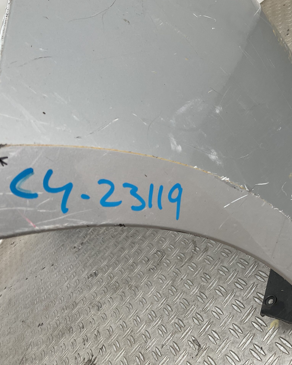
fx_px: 410
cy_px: 183
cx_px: 186
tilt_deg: -25.2
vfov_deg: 47.9
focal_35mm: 38
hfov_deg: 38.9
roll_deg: +44.3
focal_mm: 3
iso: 16
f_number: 1.8
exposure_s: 1/146
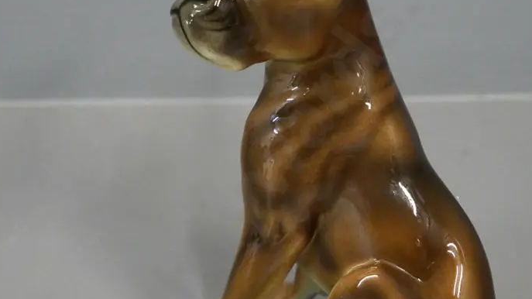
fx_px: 1650
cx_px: 287
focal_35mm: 117
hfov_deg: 18.3
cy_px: 153
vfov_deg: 10.4
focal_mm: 36
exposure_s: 1/100
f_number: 5.3
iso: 3200
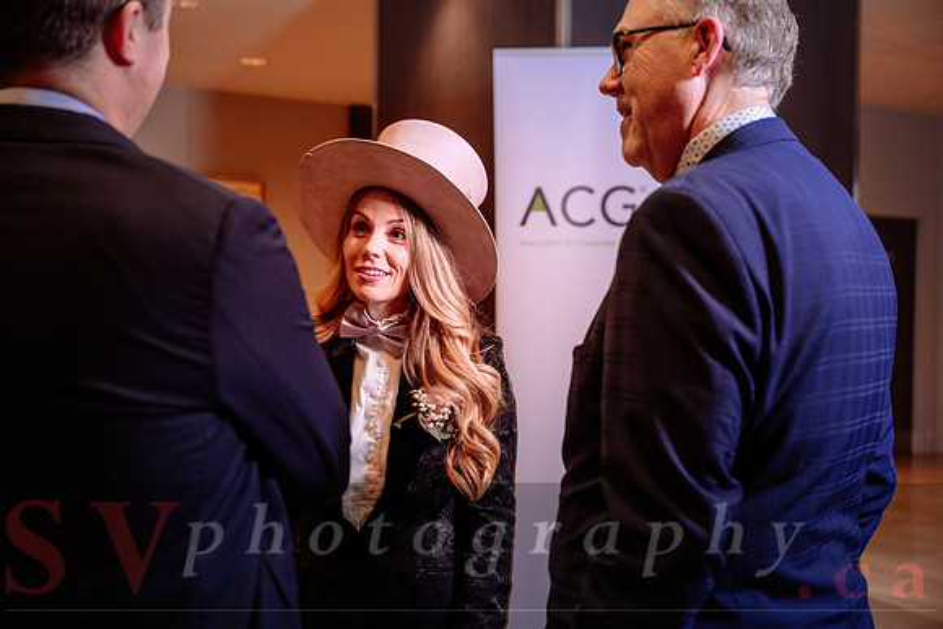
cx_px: 472
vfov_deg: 27.5
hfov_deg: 40.3
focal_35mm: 49
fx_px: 1284
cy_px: 314
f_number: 3.5
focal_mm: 49
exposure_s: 1/80
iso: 800
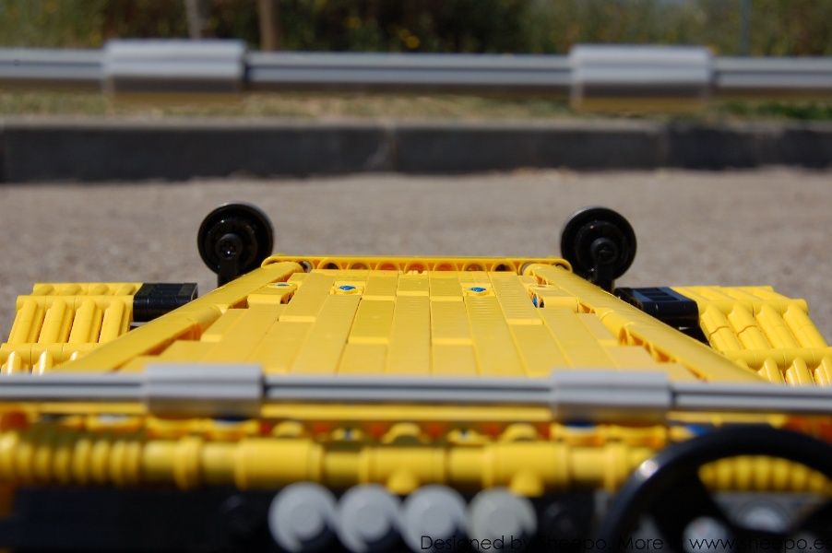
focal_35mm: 57
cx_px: 416
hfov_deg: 35.1
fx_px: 1316
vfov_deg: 23.7
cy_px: 276
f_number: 11
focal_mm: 38
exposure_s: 1/500
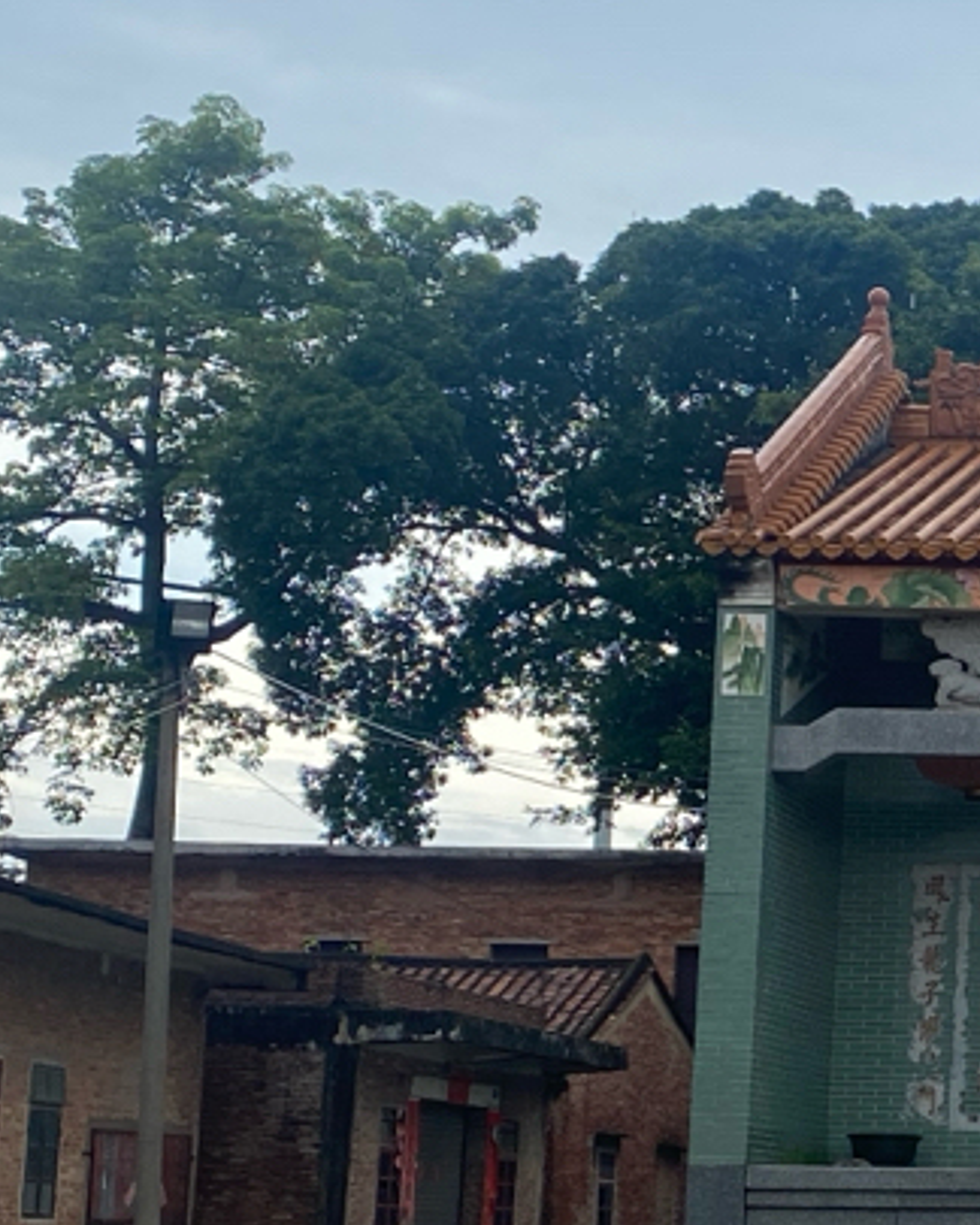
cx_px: 1491
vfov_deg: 20.3
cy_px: 821
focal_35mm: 94
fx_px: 3408
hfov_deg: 15.1
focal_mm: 4.25
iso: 32
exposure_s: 1/799
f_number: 1.8
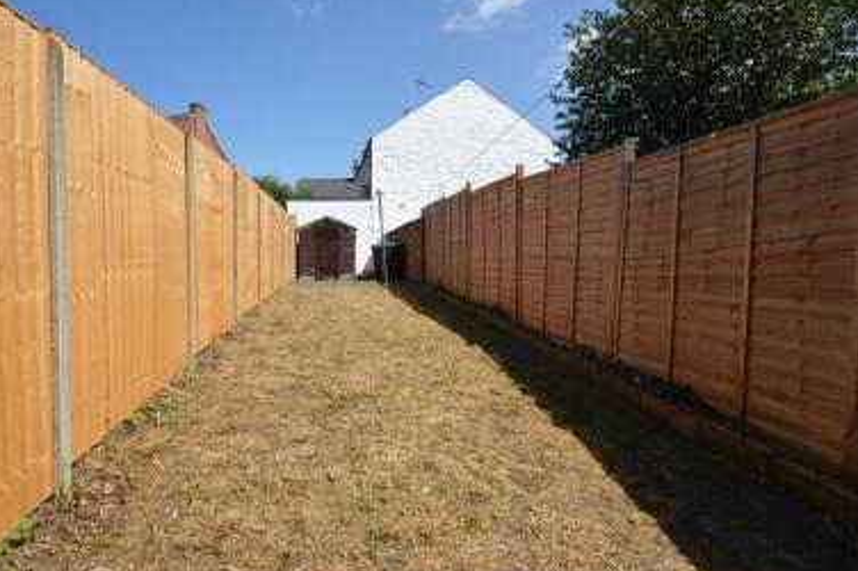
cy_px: 262
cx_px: 342
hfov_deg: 85.8
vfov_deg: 64.4
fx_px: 452
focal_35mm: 19
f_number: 8
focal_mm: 10
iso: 100
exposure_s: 1/250
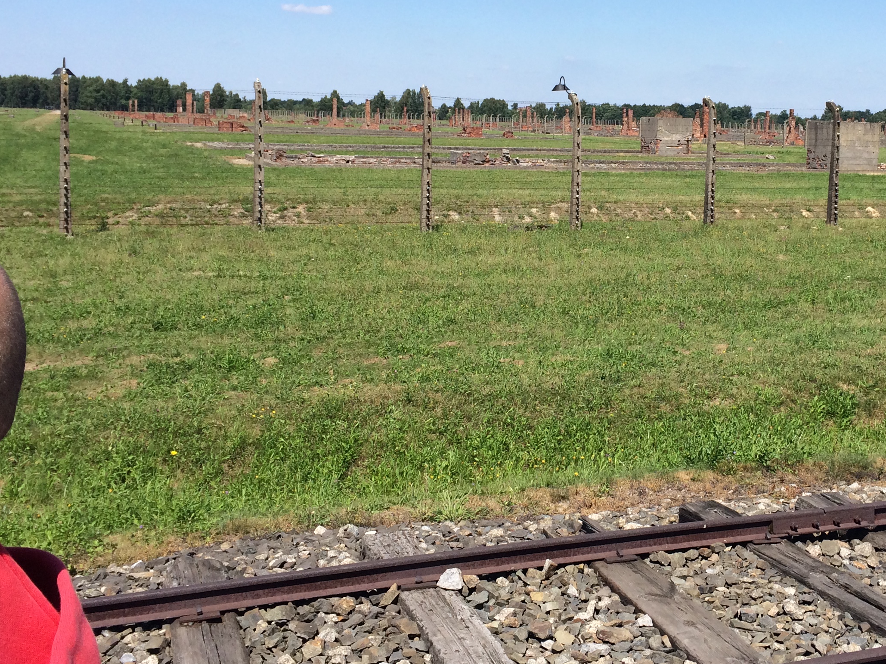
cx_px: 605
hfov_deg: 40.6
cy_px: 219
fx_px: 1177
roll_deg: +0.0
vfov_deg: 31.3
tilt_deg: -1.7
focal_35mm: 46
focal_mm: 4.15
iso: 32
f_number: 2.2
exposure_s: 1/2053
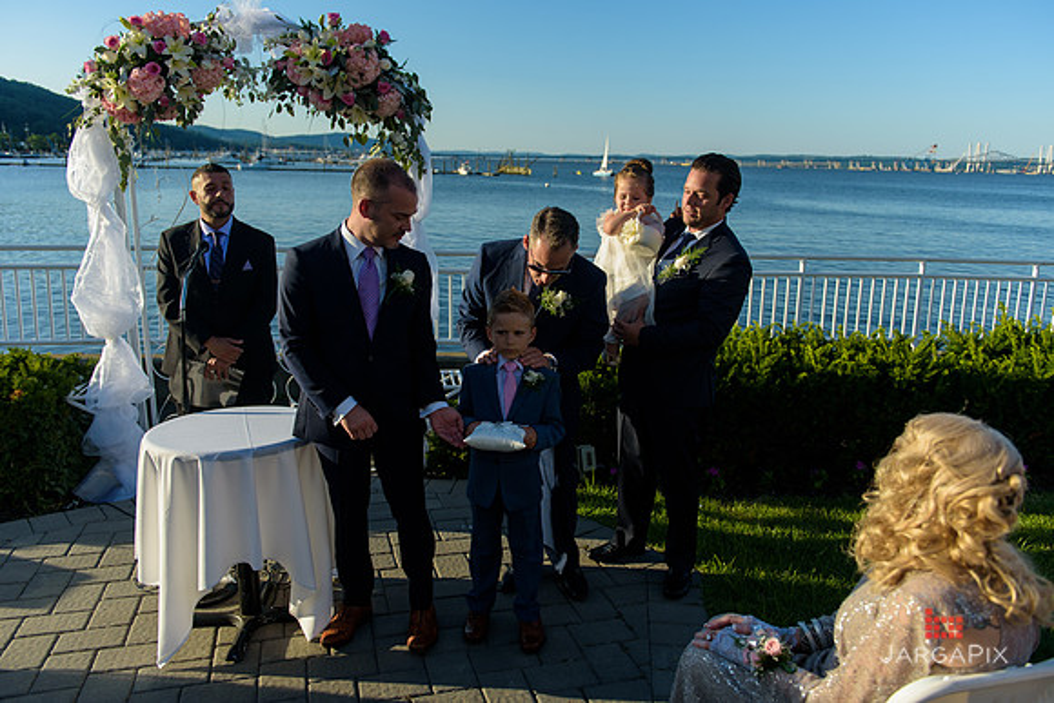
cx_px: 527
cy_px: 352
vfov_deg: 46.4
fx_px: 820
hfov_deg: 65.5
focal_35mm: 28
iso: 200
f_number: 3.2
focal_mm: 28
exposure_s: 1/1600
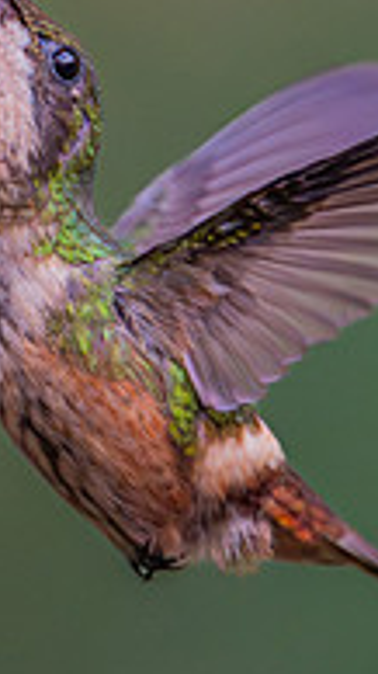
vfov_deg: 1.2
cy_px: -81
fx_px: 31977
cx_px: -106
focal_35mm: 1793
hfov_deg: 0.7
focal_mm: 400
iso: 6400
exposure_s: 1/4000
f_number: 4.5
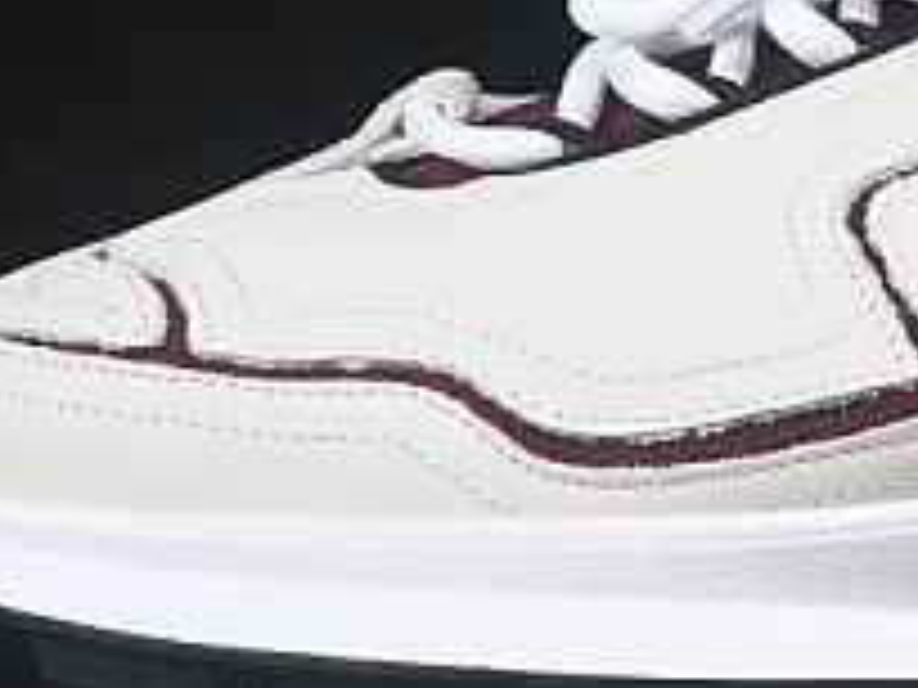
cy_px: 7
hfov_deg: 6.9
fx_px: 7505
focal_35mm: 283
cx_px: 1138
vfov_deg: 5.2
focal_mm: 50
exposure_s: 1/80
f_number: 8
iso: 160
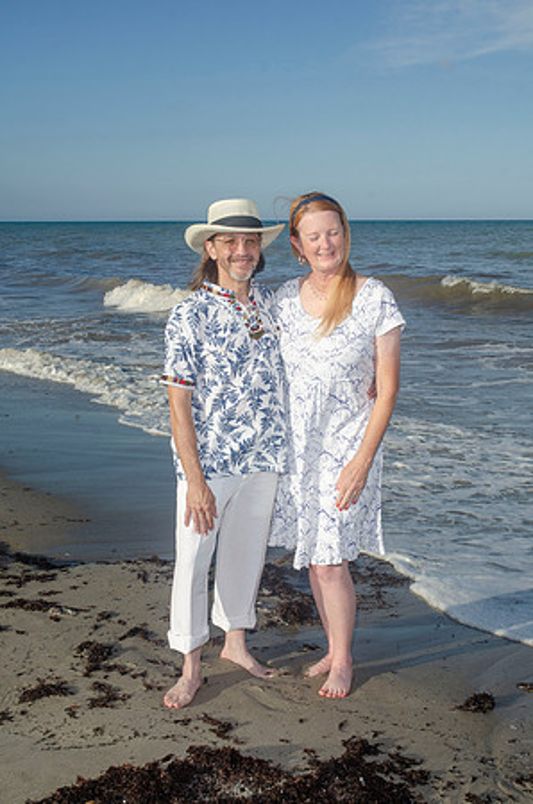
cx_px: 266
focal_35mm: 44
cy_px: 402
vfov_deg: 45.0
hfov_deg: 30.7
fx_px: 970
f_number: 10
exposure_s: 1/250
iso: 100
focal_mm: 29
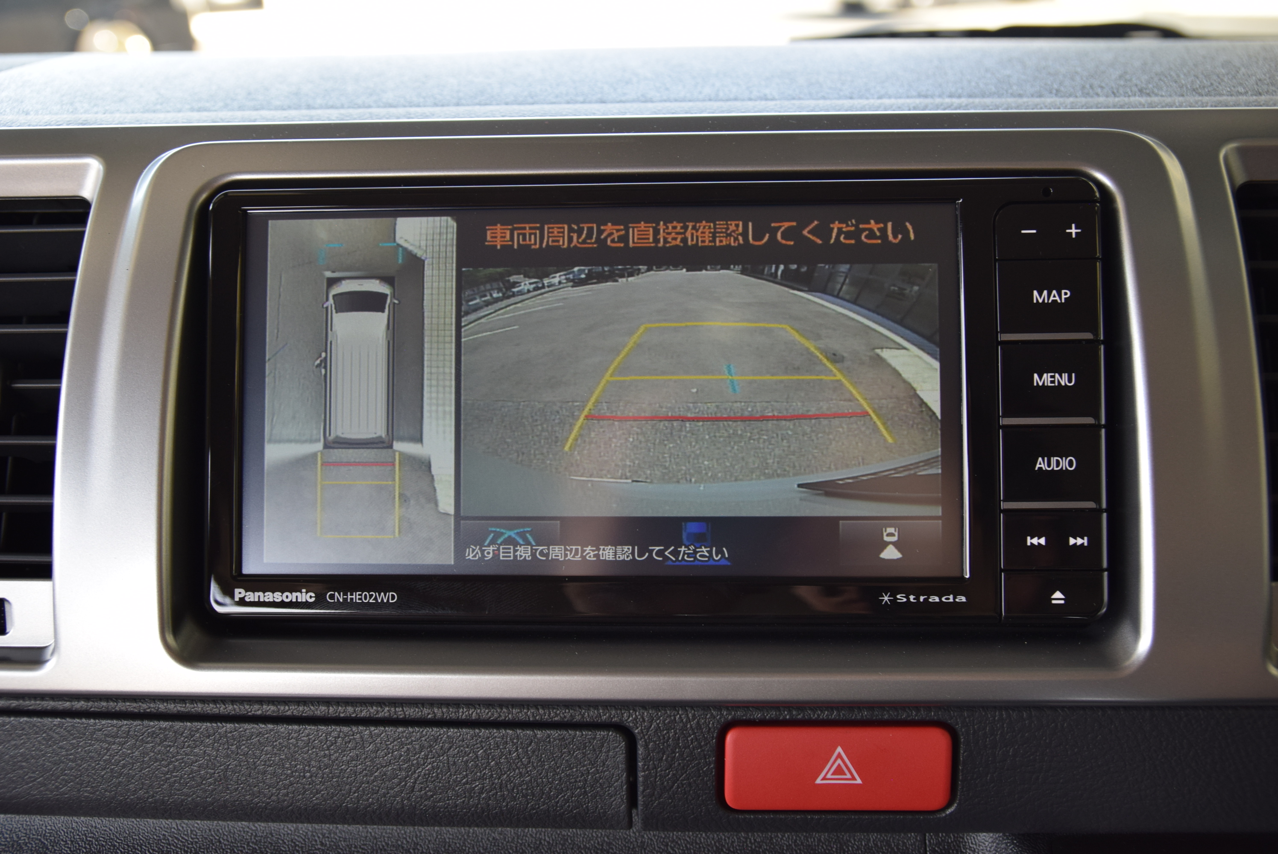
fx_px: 1279
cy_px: 427
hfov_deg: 53.1
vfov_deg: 36.9
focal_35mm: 36
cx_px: 639
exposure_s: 1/125
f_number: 5.6
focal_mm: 24
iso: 400
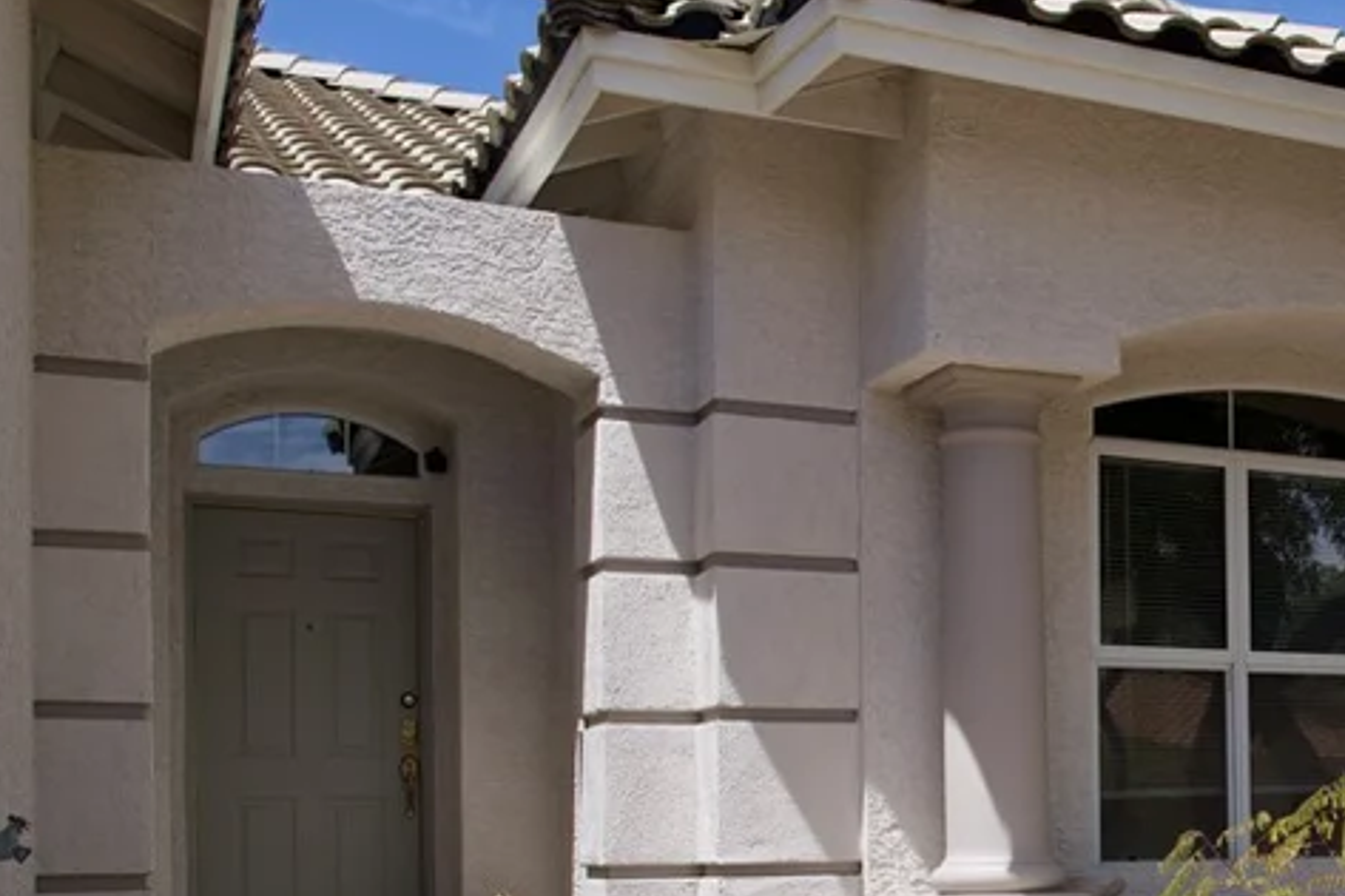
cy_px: 815
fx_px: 1942
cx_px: 1379
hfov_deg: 34.4
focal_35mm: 52
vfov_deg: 25.1
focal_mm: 16
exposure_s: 1/640
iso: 100
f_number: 4.5
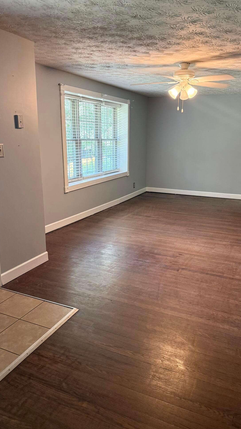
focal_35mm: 27
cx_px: 134
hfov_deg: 42.8
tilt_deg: -13.2
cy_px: 211
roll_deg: -1.0
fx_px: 307
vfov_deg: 69.9
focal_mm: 6.76
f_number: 1.78
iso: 250
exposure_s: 1/60
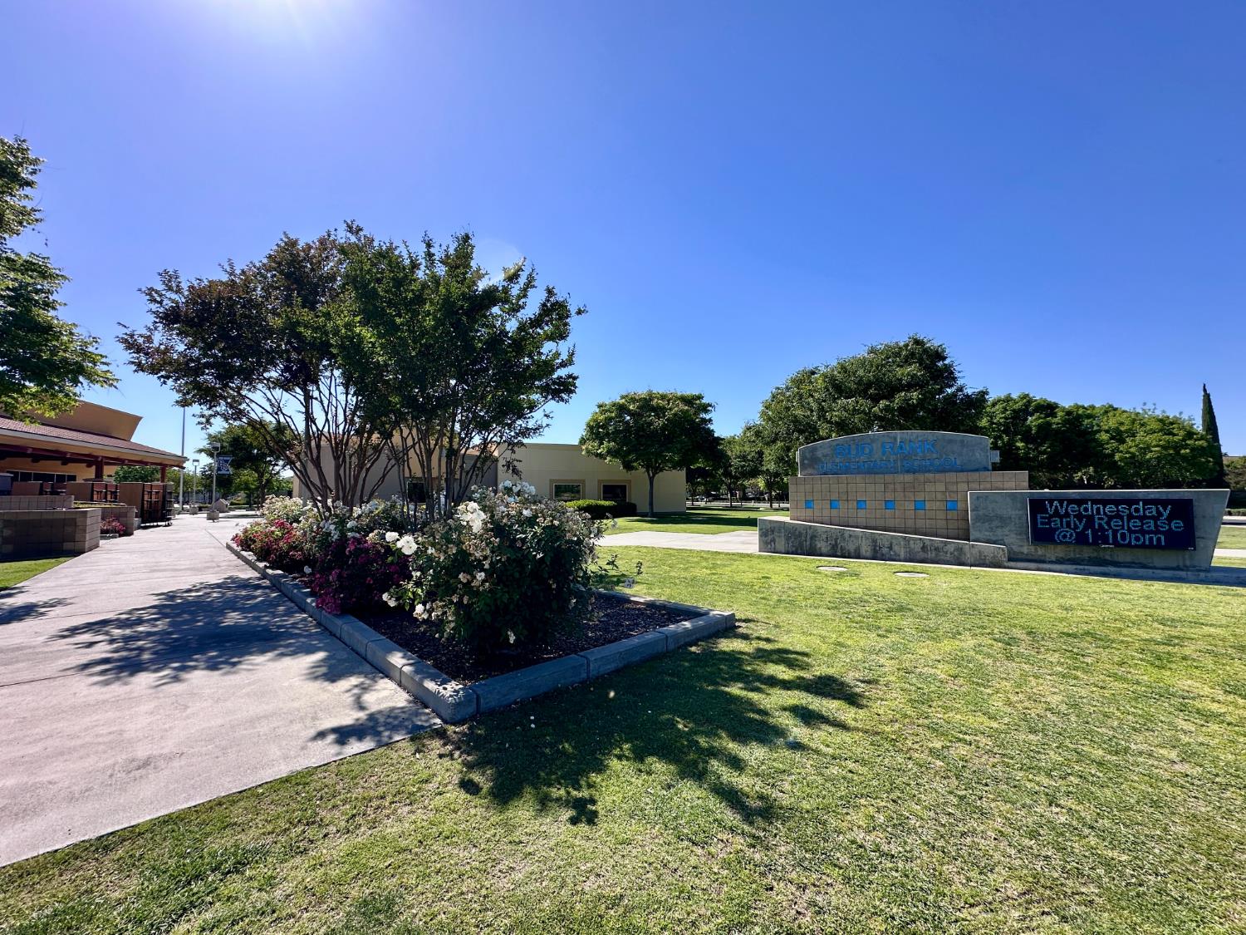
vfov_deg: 85.7
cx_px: 623
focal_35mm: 14
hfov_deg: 102.1
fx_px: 504
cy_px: 468
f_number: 2.2
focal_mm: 2.22
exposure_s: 1/1511
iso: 40
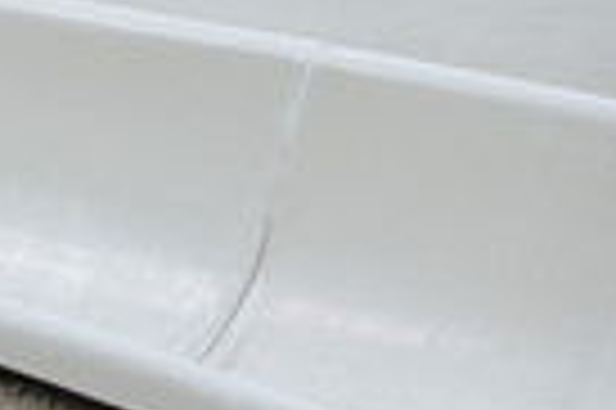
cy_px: 232
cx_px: -265
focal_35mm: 570
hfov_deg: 3.6
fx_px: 9742
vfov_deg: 2.4
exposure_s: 1/1250
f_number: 6.3
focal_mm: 195
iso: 1100
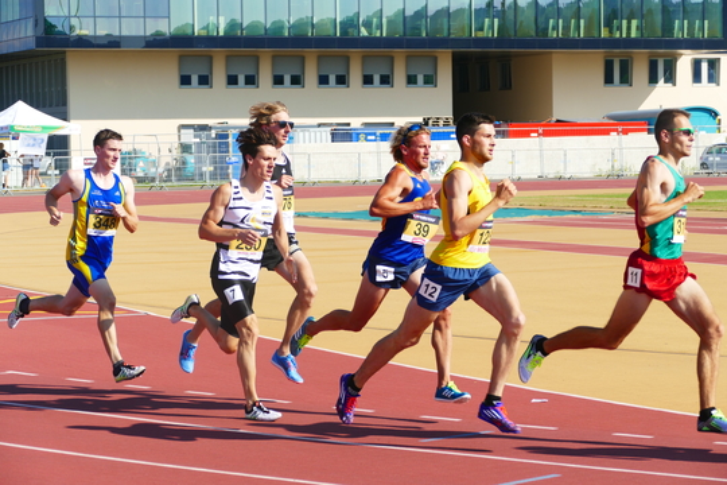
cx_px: 364
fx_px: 2464
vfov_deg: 11.2
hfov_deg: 16.8
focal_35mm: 122
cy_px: 242
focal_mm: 44.41
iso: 125
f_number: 3.9
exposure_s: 1/1000
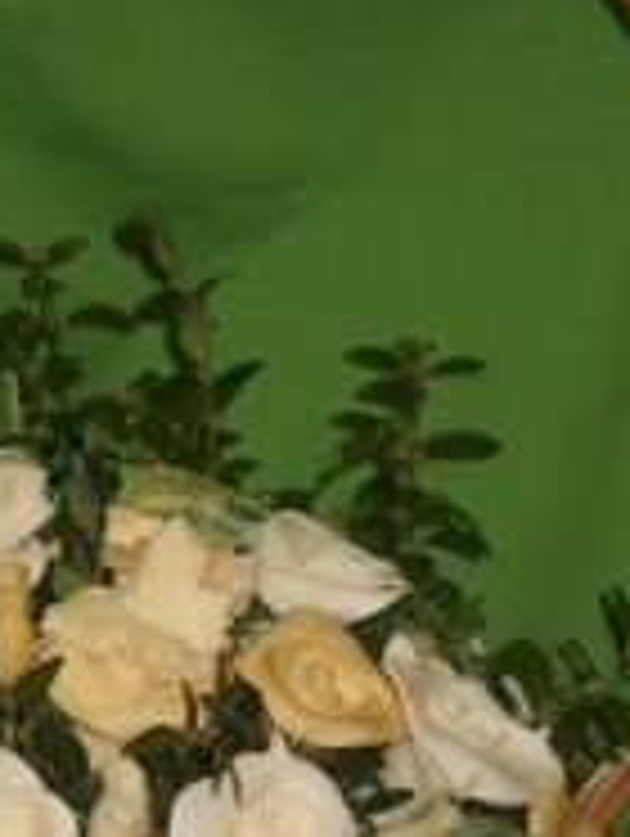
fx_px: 3874
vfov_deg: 12.3
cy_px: 675
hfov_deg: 9.3
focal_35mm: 160
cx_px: 36
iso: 100
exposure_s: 1/40
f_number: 4.2
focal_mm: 10.3
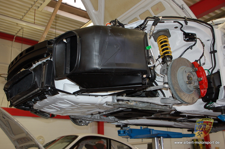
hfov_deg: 48.0
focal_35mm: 40
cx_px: 112
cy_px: 74
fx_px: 253
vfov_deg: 33.0
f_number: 3.8
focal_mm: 27
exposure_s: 1/60
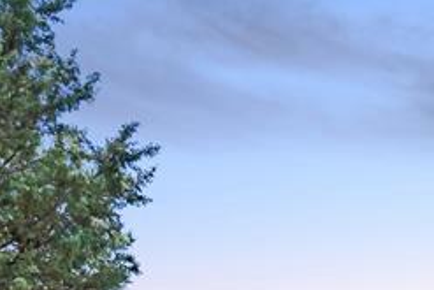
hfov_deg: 20.2
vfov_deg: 10.7
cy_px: 849
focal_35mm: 91
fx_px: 1098
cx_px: 585
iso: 200
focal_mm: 10
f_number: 10
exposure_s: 1/160
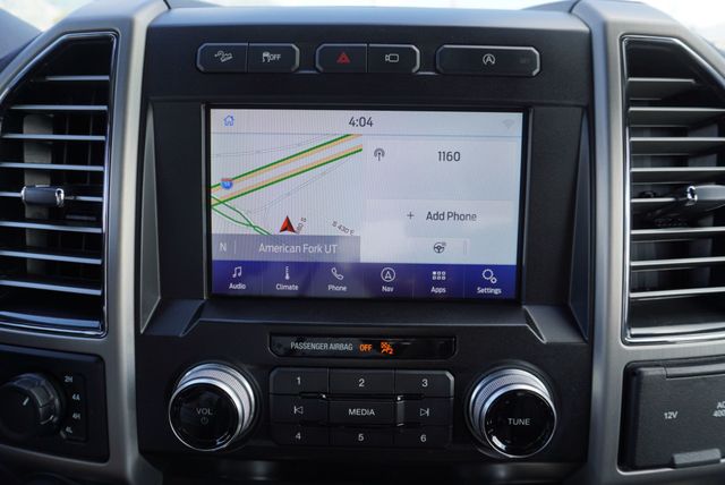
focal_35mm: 24
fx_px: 484
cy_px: 242
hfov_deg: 73.7
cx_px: 362
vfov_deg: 53.2
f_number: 5
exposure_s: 1/100
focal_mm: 16
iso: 100
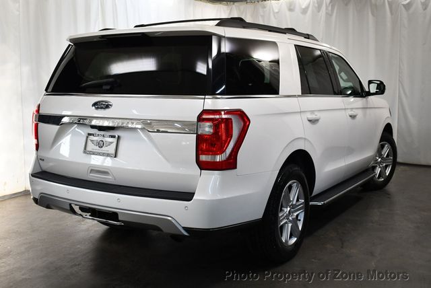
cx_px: 216
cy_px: 144
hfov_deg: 46.4
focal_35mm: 42
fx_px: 503
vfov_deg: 32.0
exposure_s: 1/200
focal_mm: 21
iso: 800
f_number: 3.8
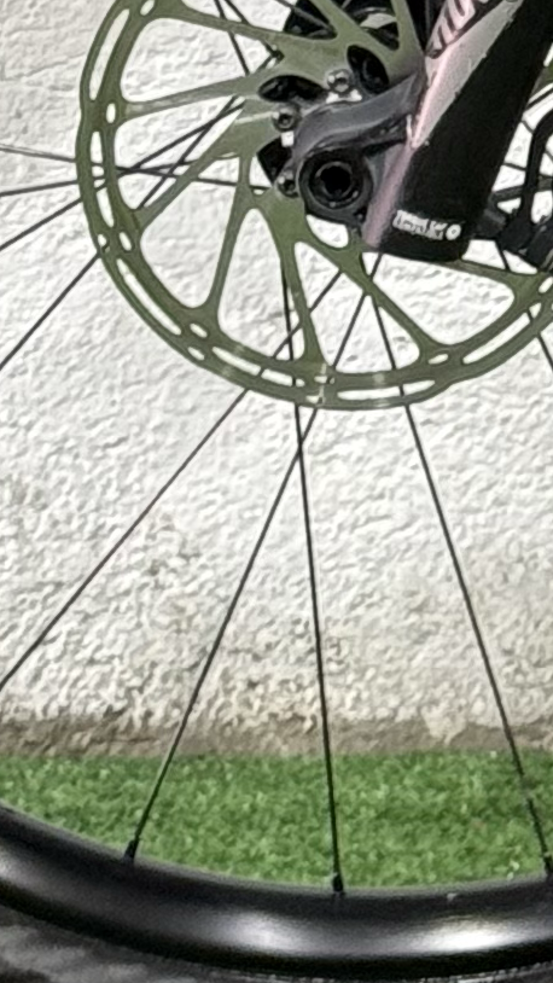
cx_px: 1019
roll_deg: -0.3
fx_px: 6750
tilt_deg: -8.3
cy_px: -1148
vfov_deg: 7.9
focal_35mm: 259
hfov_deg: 4.6
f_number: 1.78
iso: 160
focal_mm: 6.76
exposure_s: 1/60
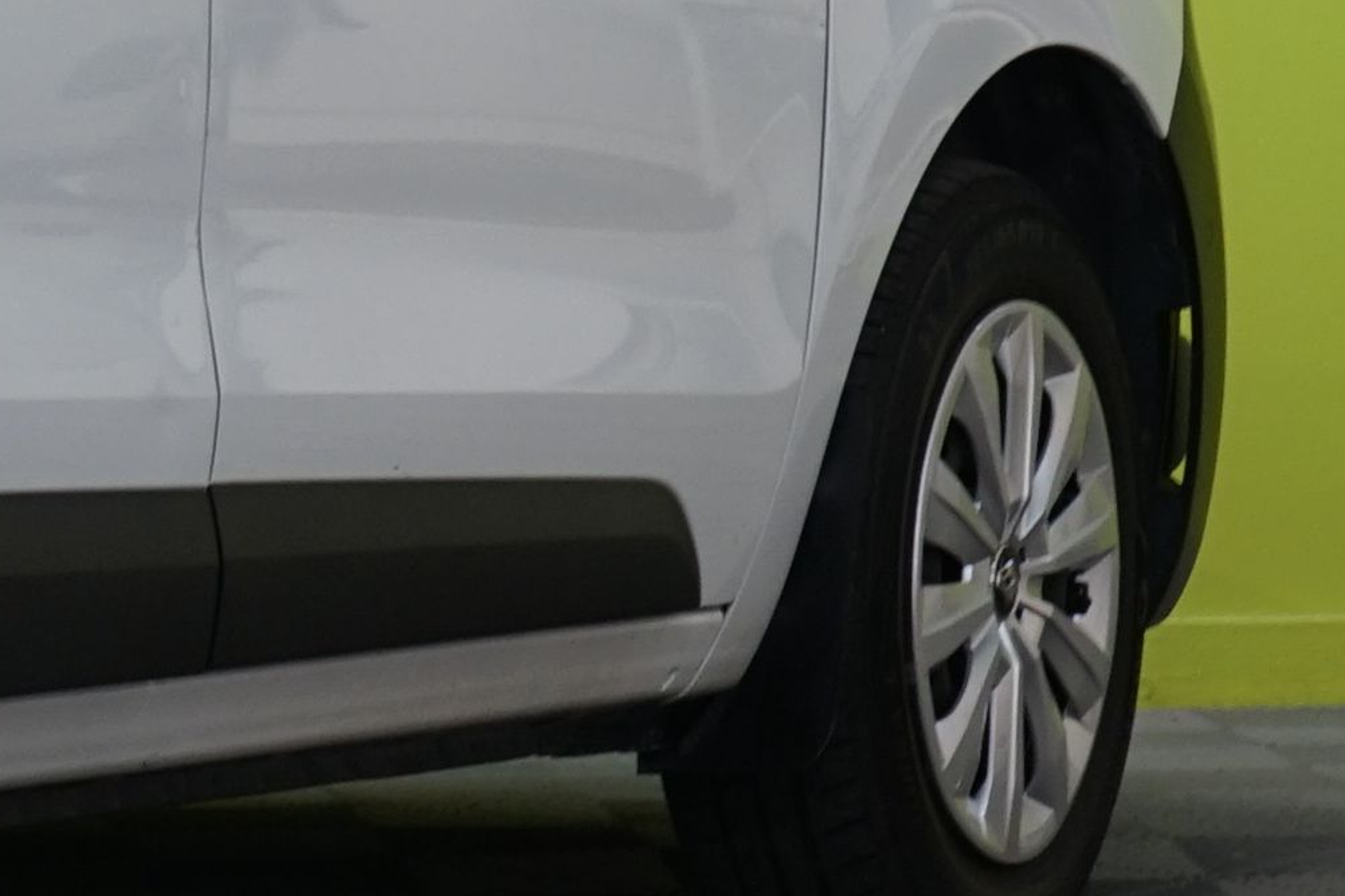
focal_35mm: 413
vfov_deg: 3.3
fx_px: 15429
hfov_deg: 4.9
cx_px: -1375
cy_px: -304
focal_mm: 69
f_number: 5.6
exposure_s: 1/25
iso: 320
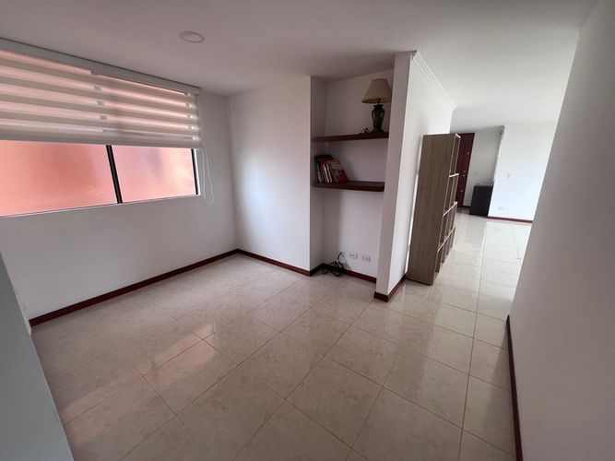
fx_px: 231
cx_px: 308
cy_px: 230
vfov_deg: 89.9
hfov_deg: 106.2
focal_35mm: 13
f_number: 1.8
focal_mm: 1.57
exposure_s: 1/99
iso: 50
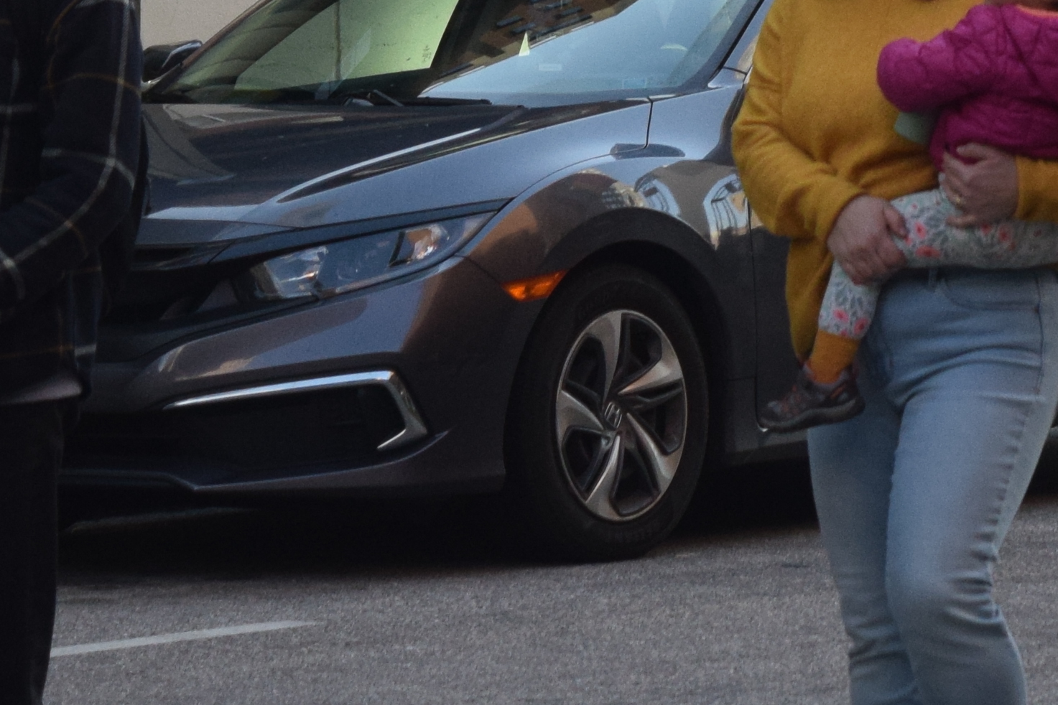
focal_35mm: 336
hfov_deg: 6.0
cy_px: -213
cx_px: 1765
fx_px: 9875
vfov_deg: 4.1
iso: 800
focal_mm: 55
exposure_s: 1/500
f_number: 5.6
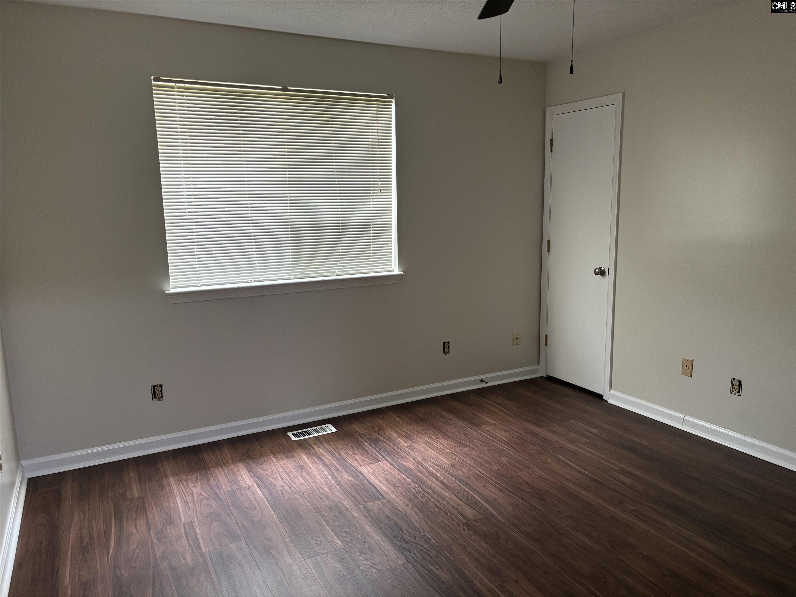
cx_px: 398
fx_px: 598
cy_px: 298
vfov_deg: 53.1
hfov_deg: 67.3
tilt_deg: -11.3
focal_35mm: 26
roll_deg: +0.6
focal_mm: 5.96
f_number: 1.6
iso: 250
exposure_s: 1/60
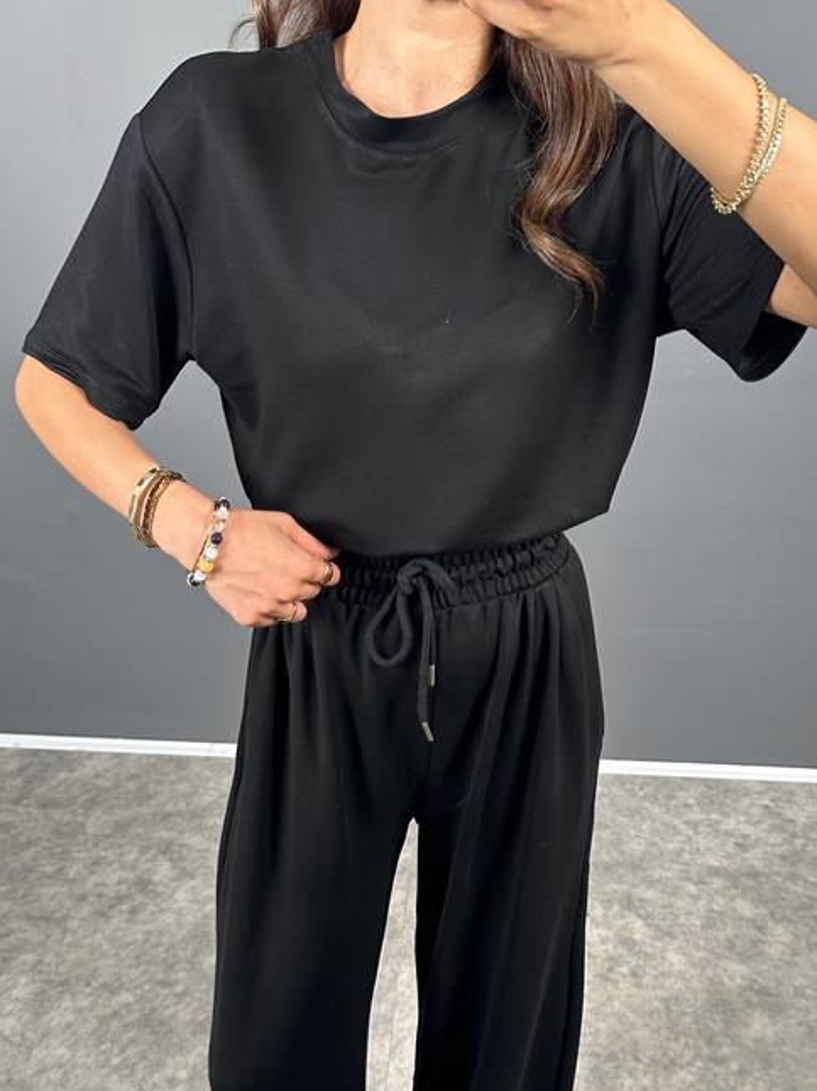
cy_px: 712
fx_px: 1103
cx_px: 471
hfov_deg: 40.6
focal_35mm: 35
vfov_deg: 51.8
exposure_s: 1/121
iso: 200
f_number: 1.78
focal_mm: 6.86
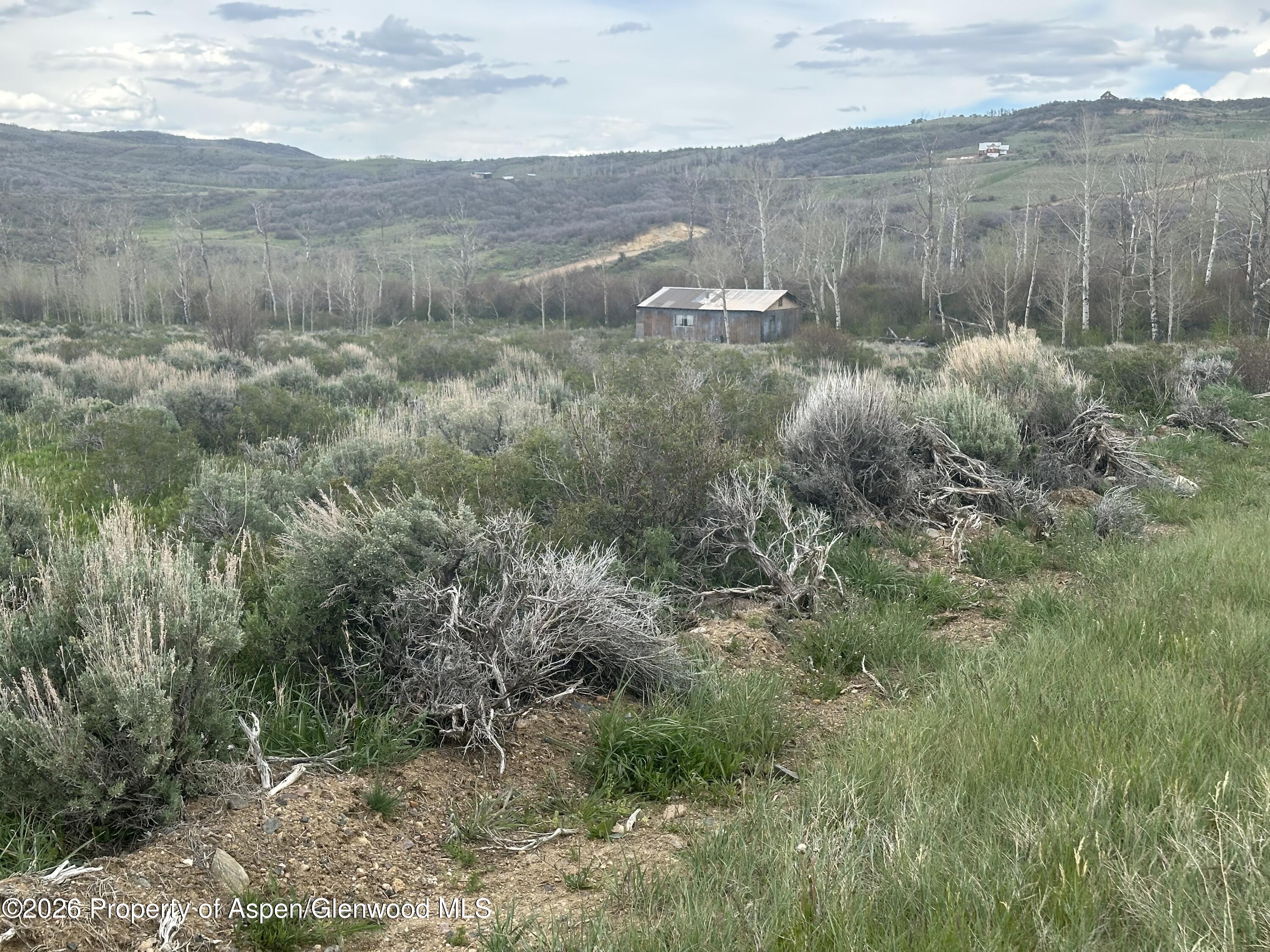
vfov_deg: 30.3
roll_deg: -0.5
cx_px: 635
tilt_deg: -8.4
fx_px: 1761
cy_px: 476
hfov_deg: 39.7
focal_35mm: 48
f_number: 1.78
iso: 64
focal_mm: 6.86
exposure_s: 1/864
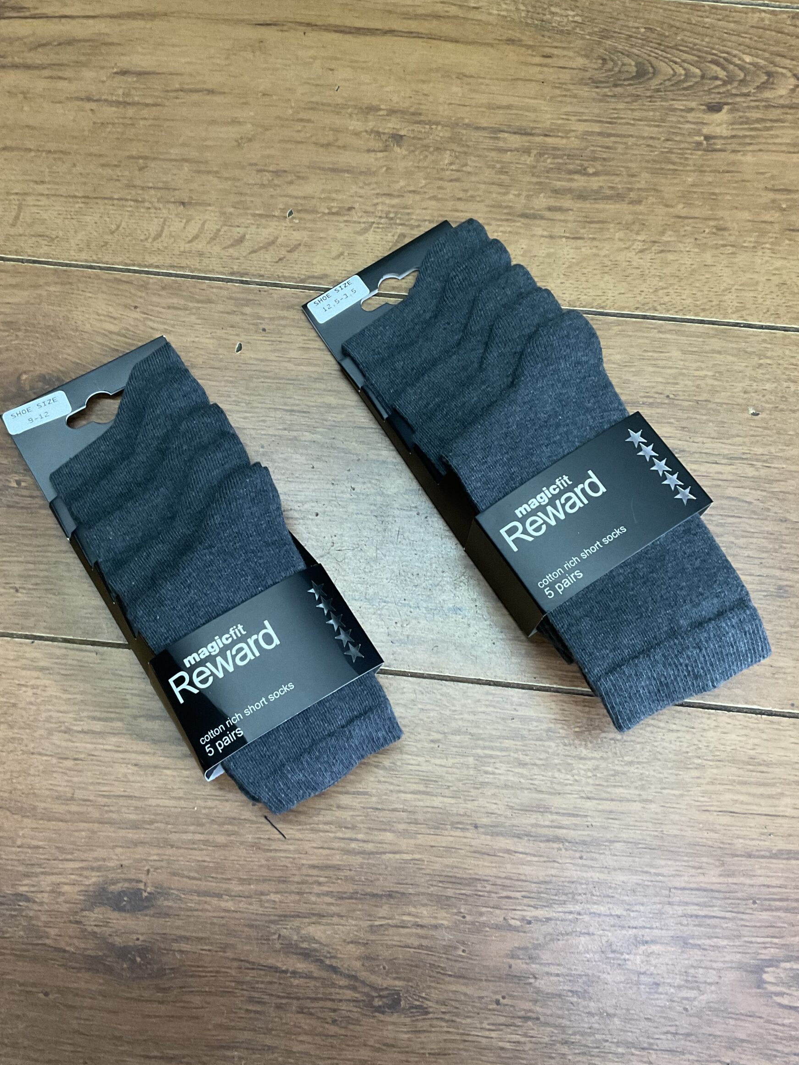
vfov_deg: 56.8
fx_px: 985
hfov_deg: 44.1
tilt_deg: -77.2
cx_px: 374
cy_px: 510
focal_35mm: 32
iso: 160
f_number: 1.8
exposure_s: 1/50
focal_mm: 3
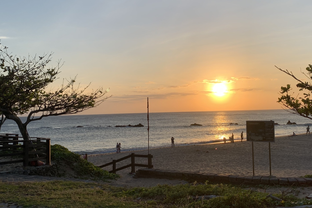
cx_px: 166
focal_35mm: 39
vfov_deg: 34.2
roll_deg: -0.6
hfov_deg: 49.5
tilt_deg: +3.2
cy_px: 100
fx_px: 338
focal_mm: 4.25
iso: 25
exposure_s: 1/2208
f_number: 1.8
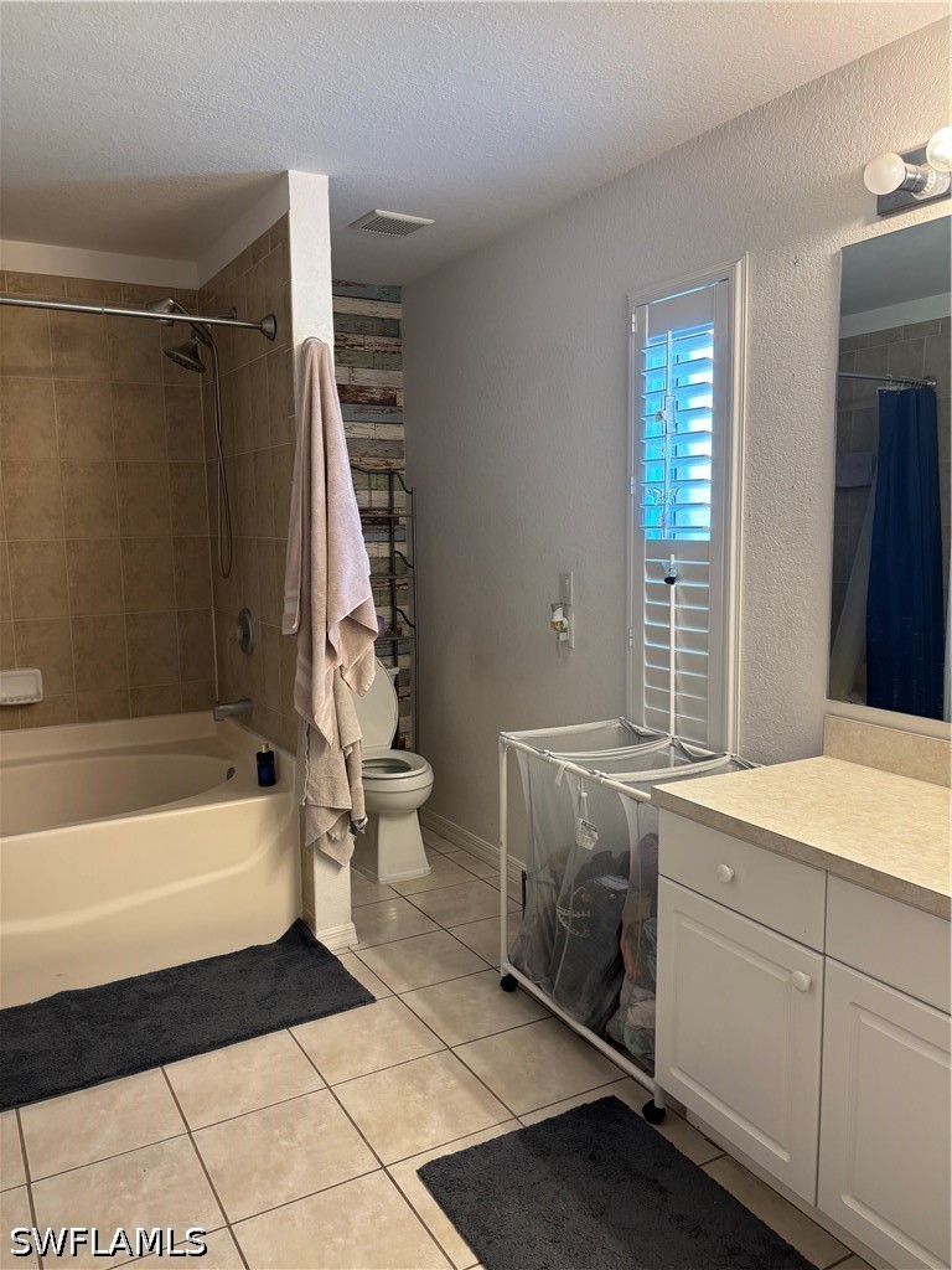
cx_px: 476
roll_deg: +0.2
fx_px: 953
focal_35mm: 26
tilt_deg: -6.3
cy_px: 635
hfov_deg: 53.1
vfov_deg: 67.3
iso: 80
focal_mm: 5.96
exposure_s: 1/60
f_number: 1.6
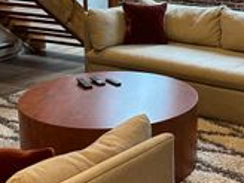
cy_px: 50
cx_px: 168
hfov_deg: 26.5
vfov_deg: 20.0
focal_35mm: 73
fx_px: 515
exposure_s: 1/60
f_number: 1.78
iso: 250
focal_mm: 6.86
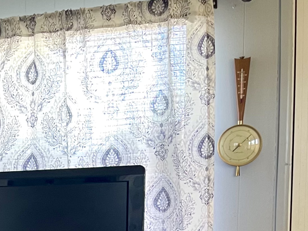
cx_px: -149
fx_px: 792
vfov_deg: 14.9
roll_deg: +2.3
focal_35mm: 89
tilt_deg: -10.3
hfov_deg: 19.3
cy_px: 387
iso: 160
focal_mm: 5.1
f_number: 1.6
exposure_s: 1/60
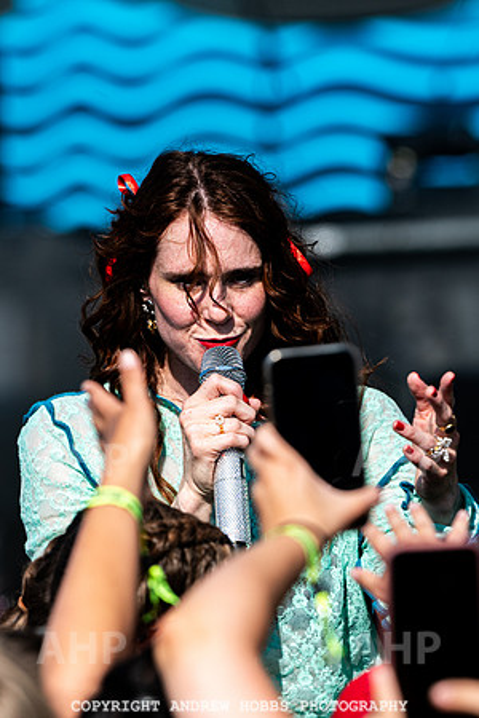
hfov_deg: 4.6
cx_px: 160
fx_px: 5987
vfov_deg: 6.9
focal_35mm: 300
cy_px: 359
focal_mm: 200
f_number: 4
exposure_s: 1/5000
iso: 200
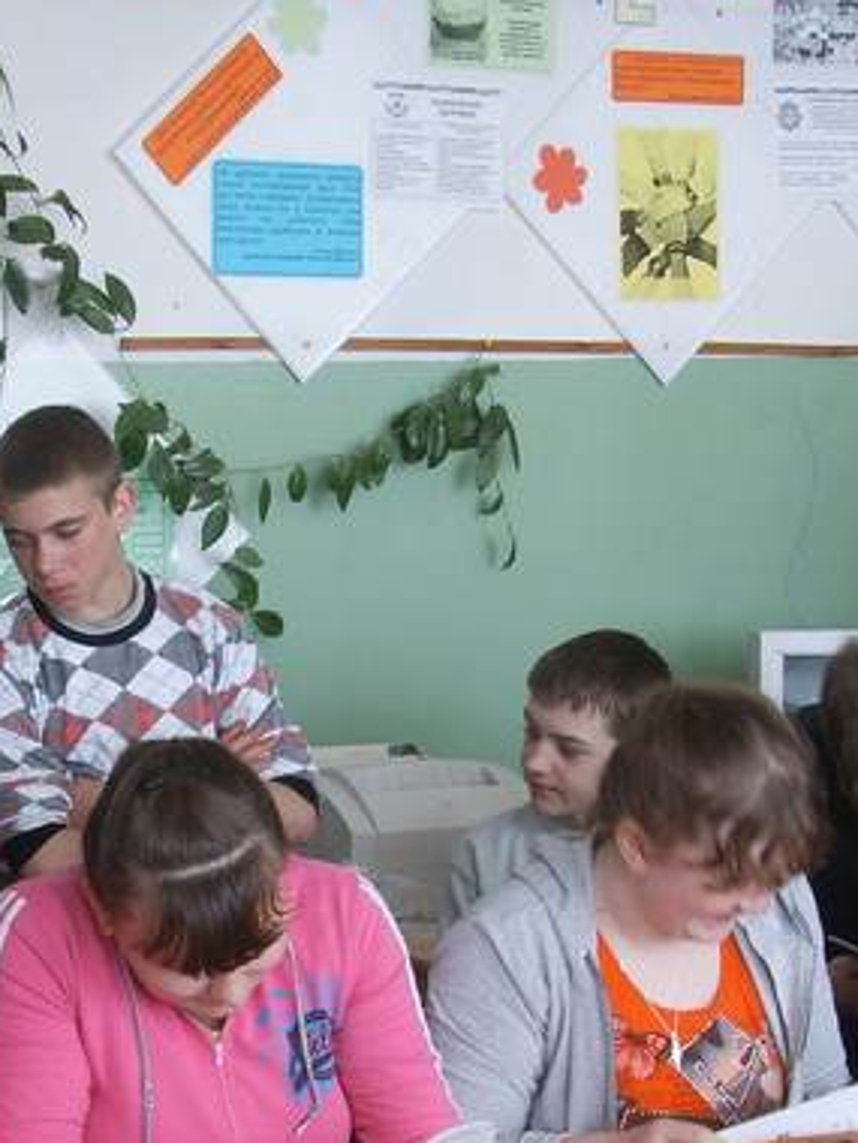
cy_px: 827
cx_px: 307
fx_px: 2710
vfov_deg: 23.6
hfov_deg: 18.0
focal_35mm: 82
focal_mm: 6.6
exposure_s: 1/15
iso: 63
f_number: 3.5
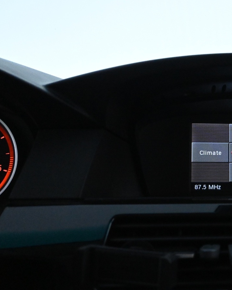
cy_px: 155
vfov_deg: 36.6
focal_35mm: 51
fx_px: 438
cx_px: 255
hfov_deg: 27.2
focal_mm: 20
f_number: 4
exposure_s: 1/125
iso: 6400
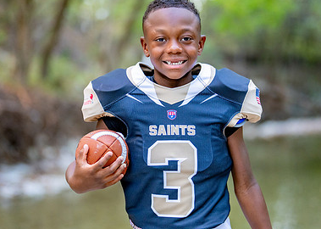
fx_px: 847
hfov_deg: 21.5
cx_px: 176
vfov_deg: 15.4
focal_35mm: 93
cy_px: 119
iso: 500
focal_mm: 50
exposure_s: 1/400
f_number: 1.2
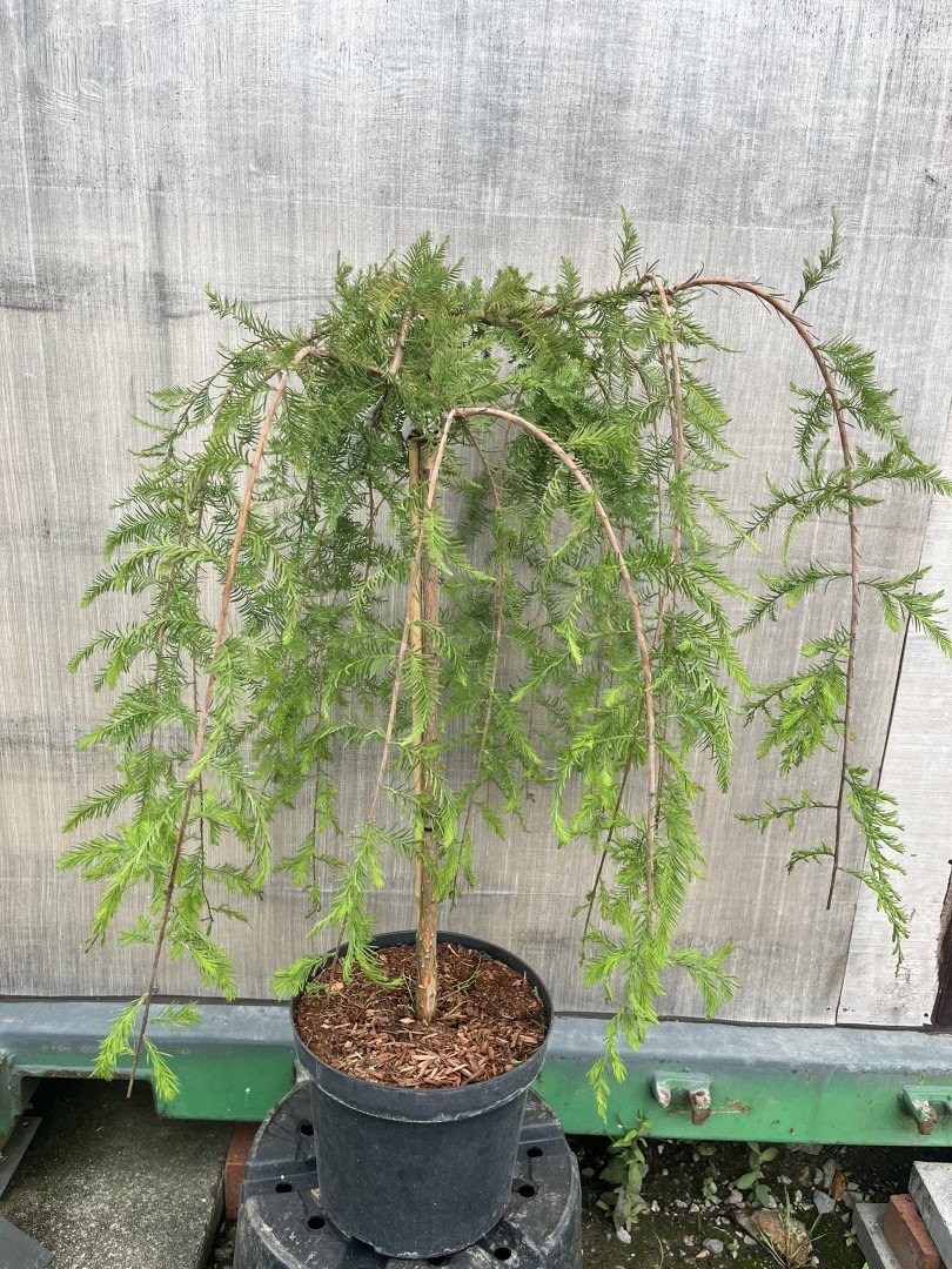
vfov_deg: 67.3
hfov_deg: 53.1
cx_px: 476
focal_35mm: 26
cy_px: 634
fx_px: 953
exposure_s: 1/459
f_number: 1.6
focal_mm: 5.1
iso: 50
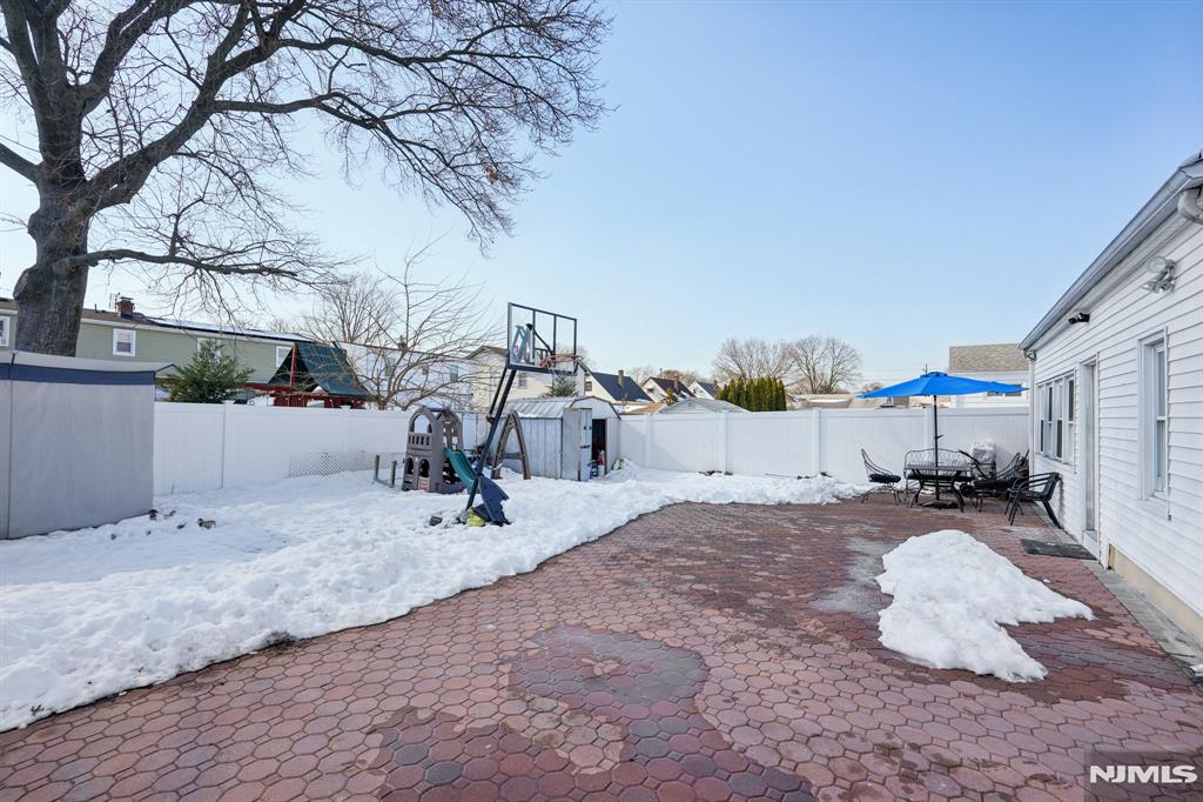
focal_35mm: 16
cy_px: 401
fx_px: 534
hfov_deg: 96.8
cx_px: 602
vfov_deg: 73.7
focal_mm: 16
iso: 100
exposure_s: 1/320
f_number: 8
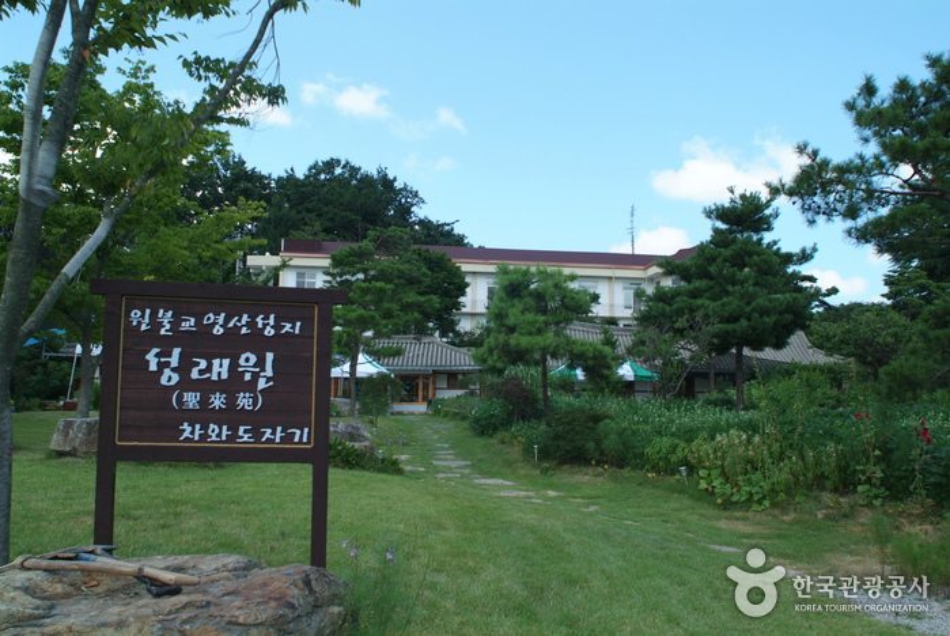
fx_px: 793
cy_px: 318
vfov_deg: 43.7
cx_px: 475
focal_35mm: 30
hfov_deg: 61.9
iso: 100
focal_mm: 20
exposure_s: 1/180
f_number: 6.7
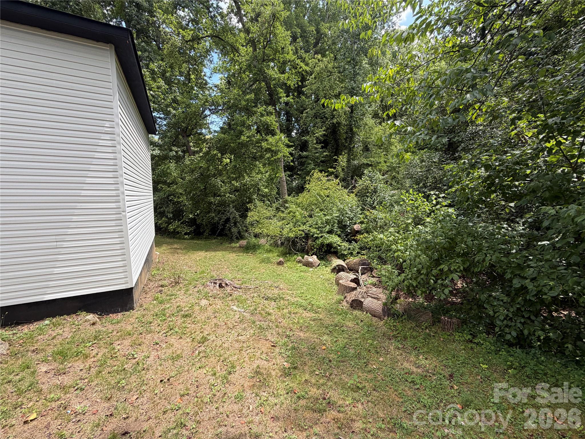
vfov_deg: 85.7
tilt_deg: -5.3
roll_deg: +1.7
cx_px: 292
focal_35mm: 14
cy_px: 220
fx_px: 237
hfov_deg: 102.1
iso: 64
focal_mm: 2.22
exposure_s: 1/421
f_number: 2.2
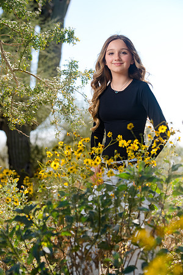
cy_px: 138
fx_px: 862
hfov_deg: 12.1
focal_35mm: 113
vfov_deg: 18.1
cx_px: 92
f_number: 5.6
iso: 100
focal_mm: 113
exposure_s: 1/250
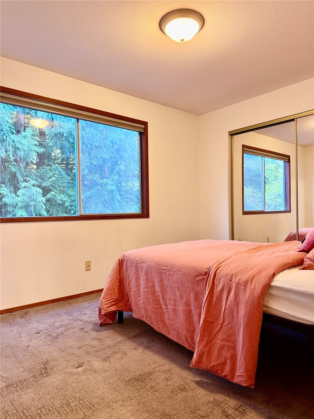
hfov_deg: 56.8
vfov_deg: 71.6
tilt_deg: -0.7
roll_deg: +1.0
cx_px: 157
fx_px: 290
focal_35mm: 24
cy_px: 210
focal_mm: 6.76
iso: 320
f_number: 1.78
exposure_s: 1/60
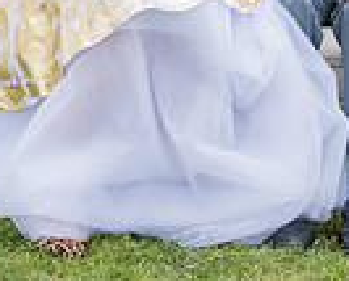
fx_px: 1946
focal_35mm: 188
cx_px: 349
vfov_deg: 8.0
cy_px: -177
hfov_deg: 10.2
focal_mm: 46
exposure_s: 1/1000
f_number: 6.3
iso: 1250
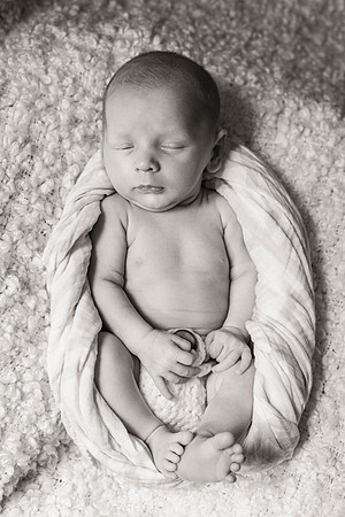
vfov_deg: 39.6
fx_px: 719
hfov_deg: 27.0
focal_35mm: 50
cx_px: 172
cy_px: 258
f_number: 4.5
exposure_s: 1/100
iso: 640
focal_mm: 50
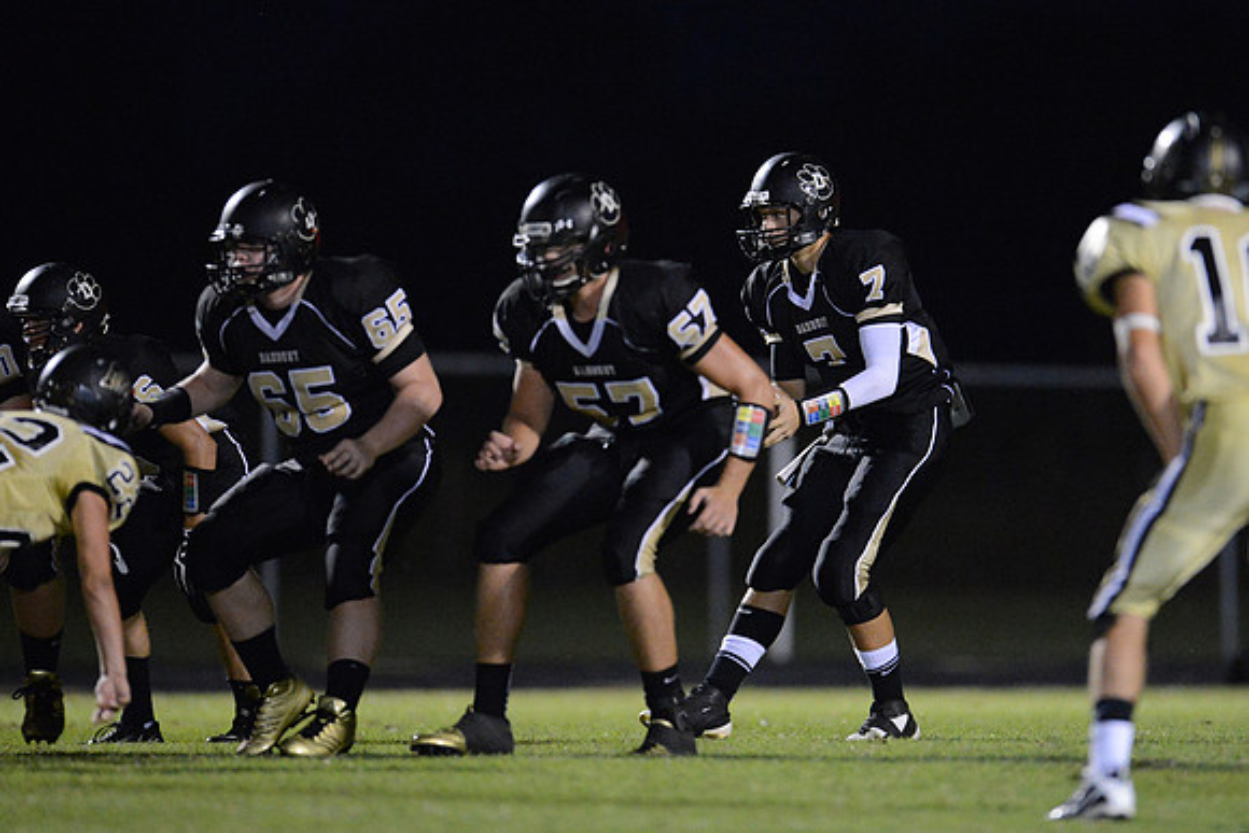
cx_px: 624
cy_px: 416
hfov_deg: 5.2
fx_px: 13880
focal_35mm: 400
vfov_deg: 3.4
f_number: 2.8
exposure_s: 1/640
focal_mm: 400
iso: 12800
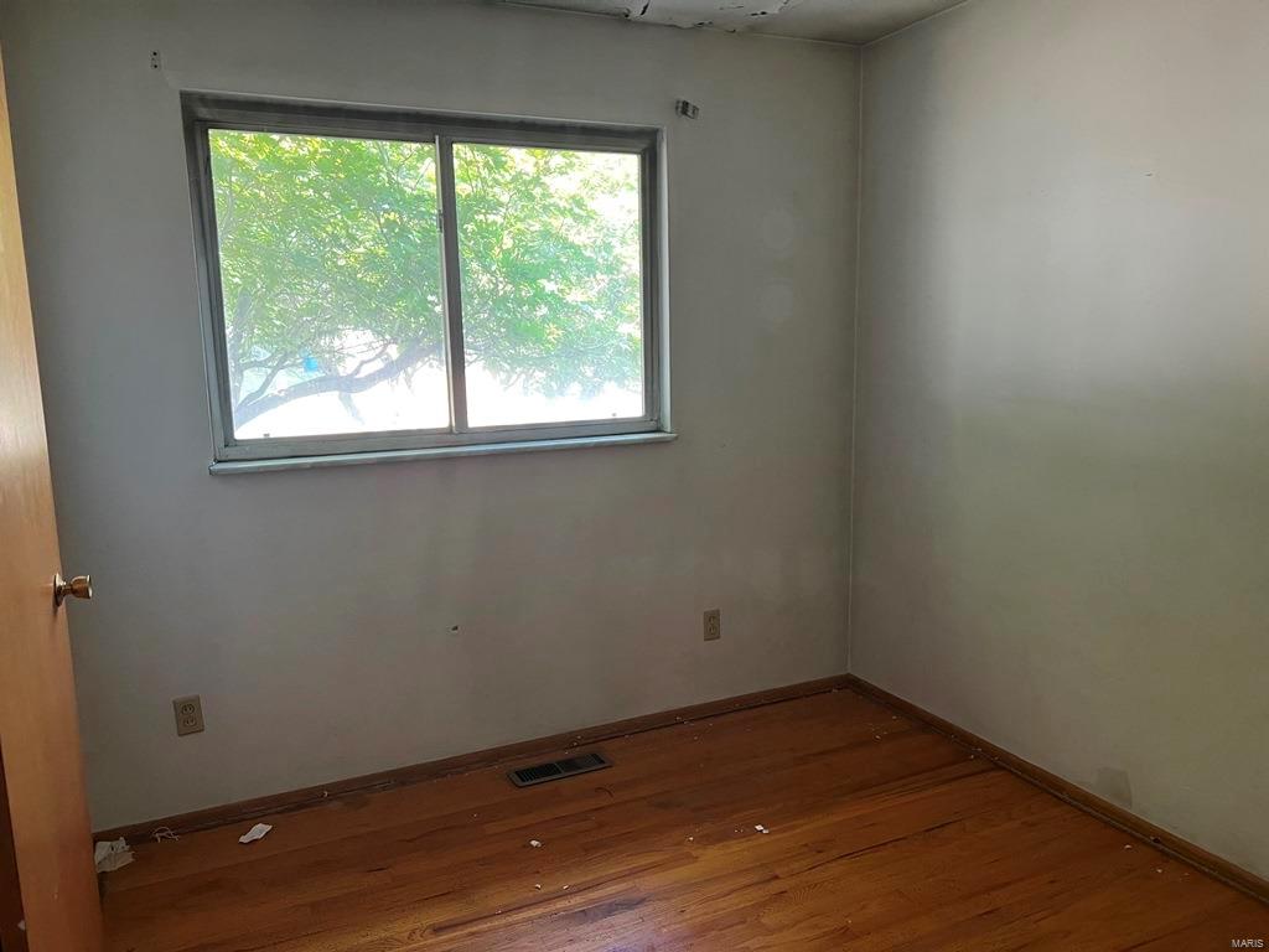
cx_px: 634
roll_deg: +1.0
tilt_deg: -10.1
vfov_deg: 53.1
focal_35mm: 26
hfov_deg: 67.3
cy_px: 476
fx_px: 953
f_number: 1.5
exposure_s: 1/60
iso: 160
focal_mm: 5.7
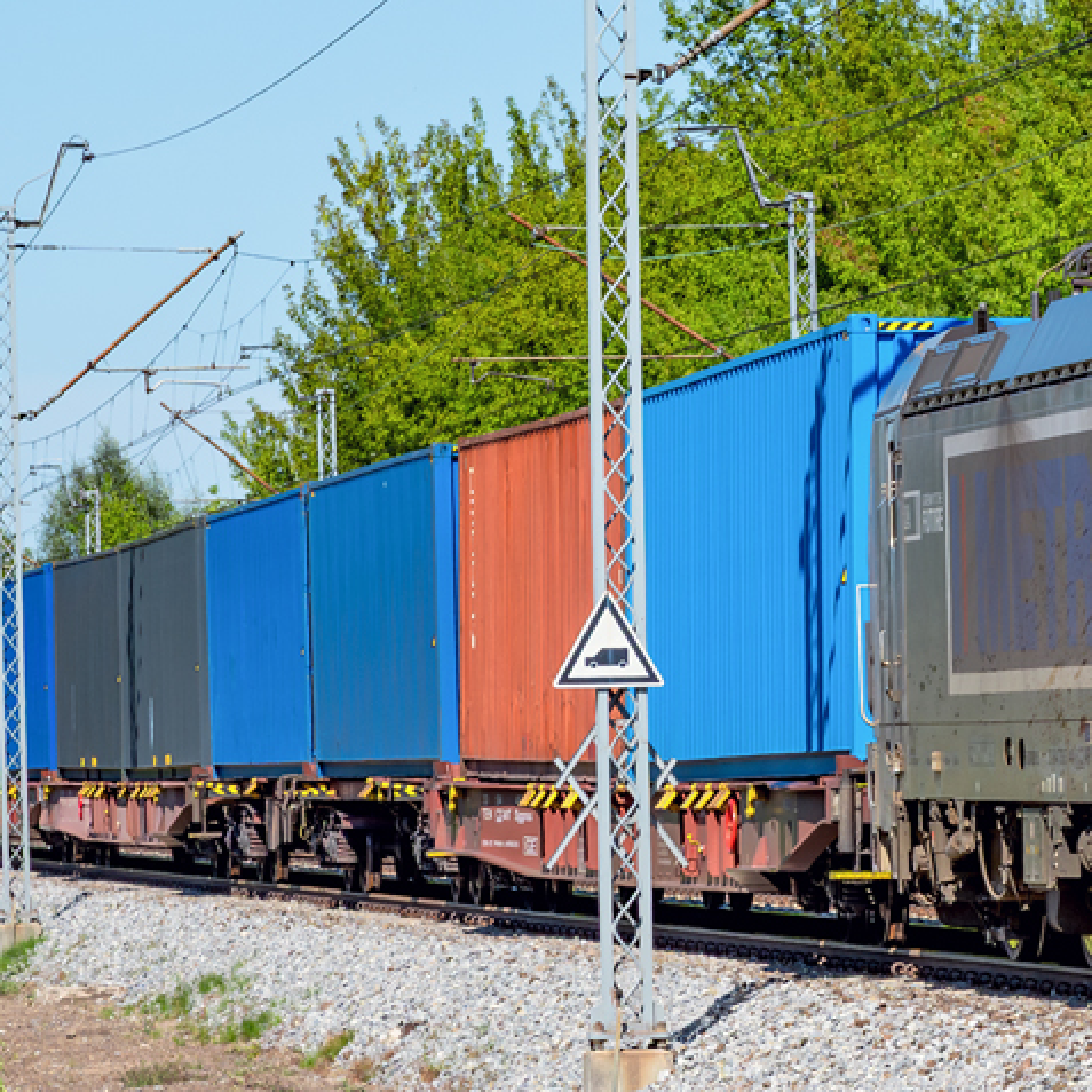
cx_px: 957
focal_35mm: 245
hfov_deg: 7.1
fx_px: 8744
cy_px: 480
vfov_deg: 7.1
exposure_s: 1/500
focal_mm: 86
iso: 160
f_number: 8
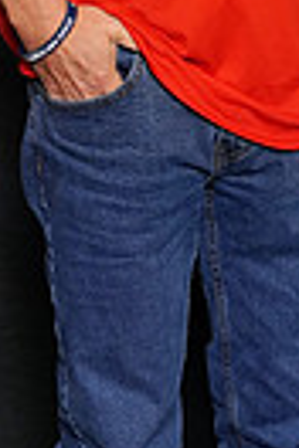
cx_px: 398
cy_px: -268
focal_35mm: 240
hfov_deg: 5.7
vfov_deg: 8.4
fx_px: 2986
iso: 640
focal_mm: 47
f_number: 8
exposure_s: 1/100
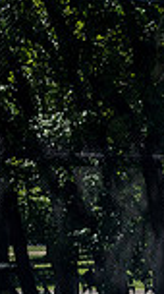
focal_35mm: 184
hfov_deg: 5.7
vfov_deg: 11.6
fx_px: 1429
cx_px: 628
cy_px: 309
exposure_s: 1/2000
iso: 200
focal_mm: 35
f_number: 4
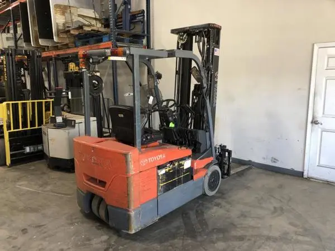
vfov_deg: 49.7
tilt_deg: -10.8
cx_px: 168
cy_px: 126
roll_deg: +1.2
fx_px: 271
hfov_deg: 63.4
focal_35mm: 28
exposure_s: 1/21
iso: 40
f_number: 1.8
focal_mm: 4
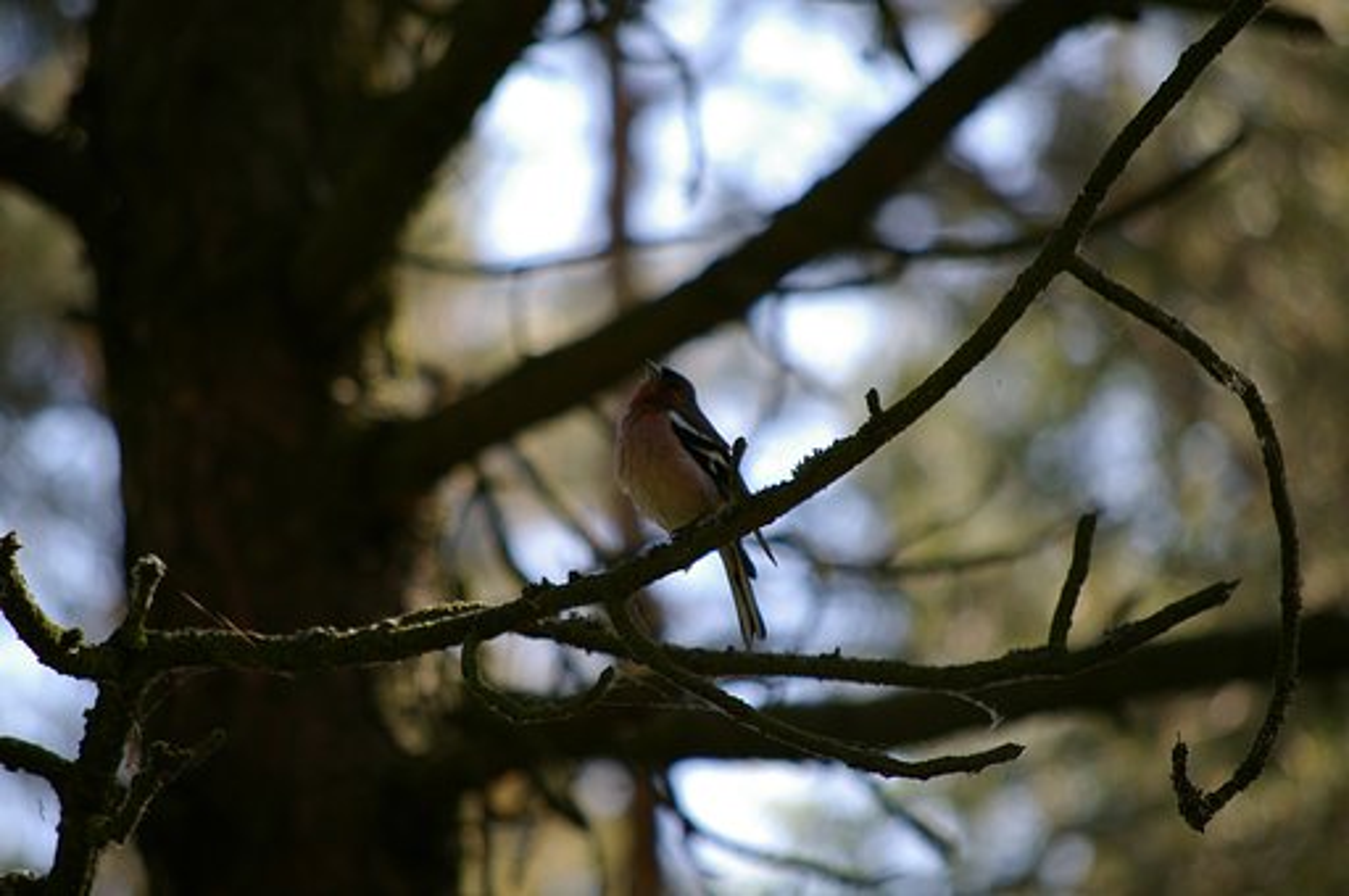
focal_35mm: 300
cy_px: 448
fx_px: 11227
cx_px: 674
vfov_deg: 4.6
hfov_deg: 6.9
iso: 200
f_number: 5.6
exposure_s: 1/180
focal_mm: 200
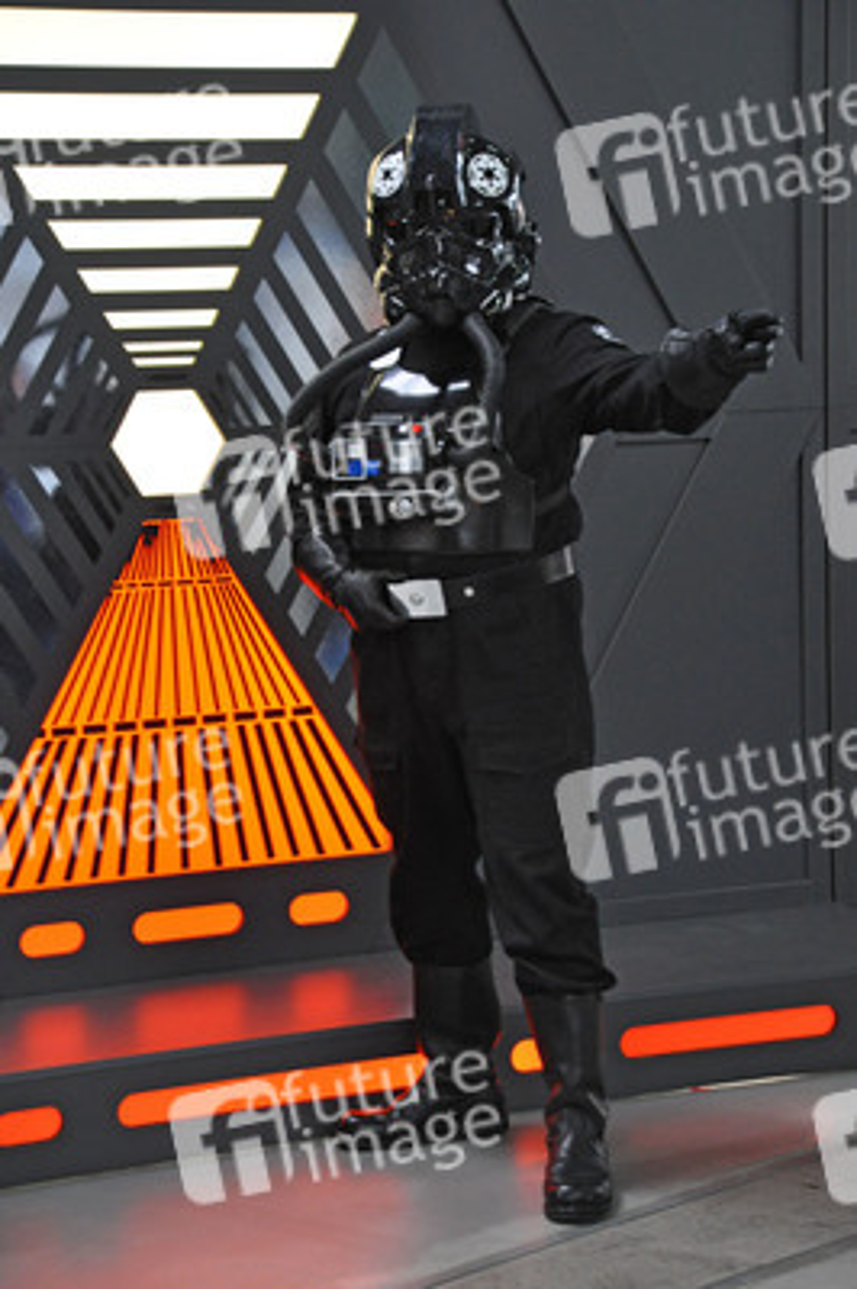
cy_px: 644
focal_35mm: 93
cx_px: 428
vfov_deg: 21.9
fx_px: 3326
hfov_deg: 14.7
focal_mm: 62
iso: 1600
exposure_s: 1/60
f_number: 5
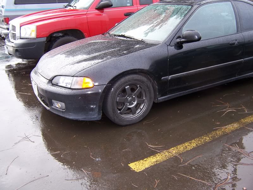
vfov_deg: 42.9
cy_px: 95
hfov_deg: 55.4
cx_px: 126
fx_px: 241
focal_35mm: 33
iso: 80
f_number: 3.4
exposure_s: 1/60
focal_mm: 5.5
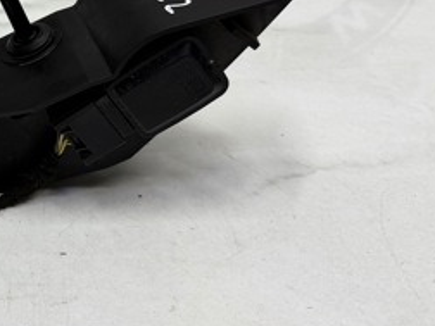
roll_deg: +0.0
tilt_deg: -28.5
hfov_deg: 28.0
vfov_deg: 23.5
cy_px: 41
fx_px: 767
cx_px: -79
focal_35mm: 61
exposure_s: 1/121
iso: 100
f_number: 1.78
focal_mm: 6.76
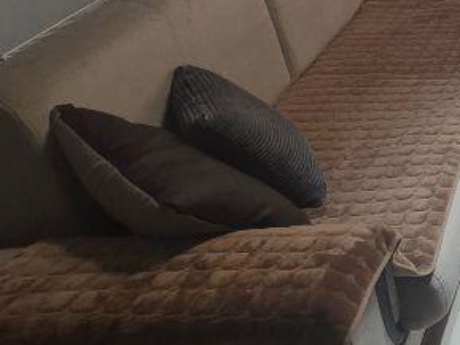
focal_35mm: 54
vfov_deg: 23.5
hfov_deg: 24.2
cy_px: -118
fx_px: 718
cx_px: 751
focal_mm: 2.2
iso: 500
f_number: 1.9
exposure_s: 1/50
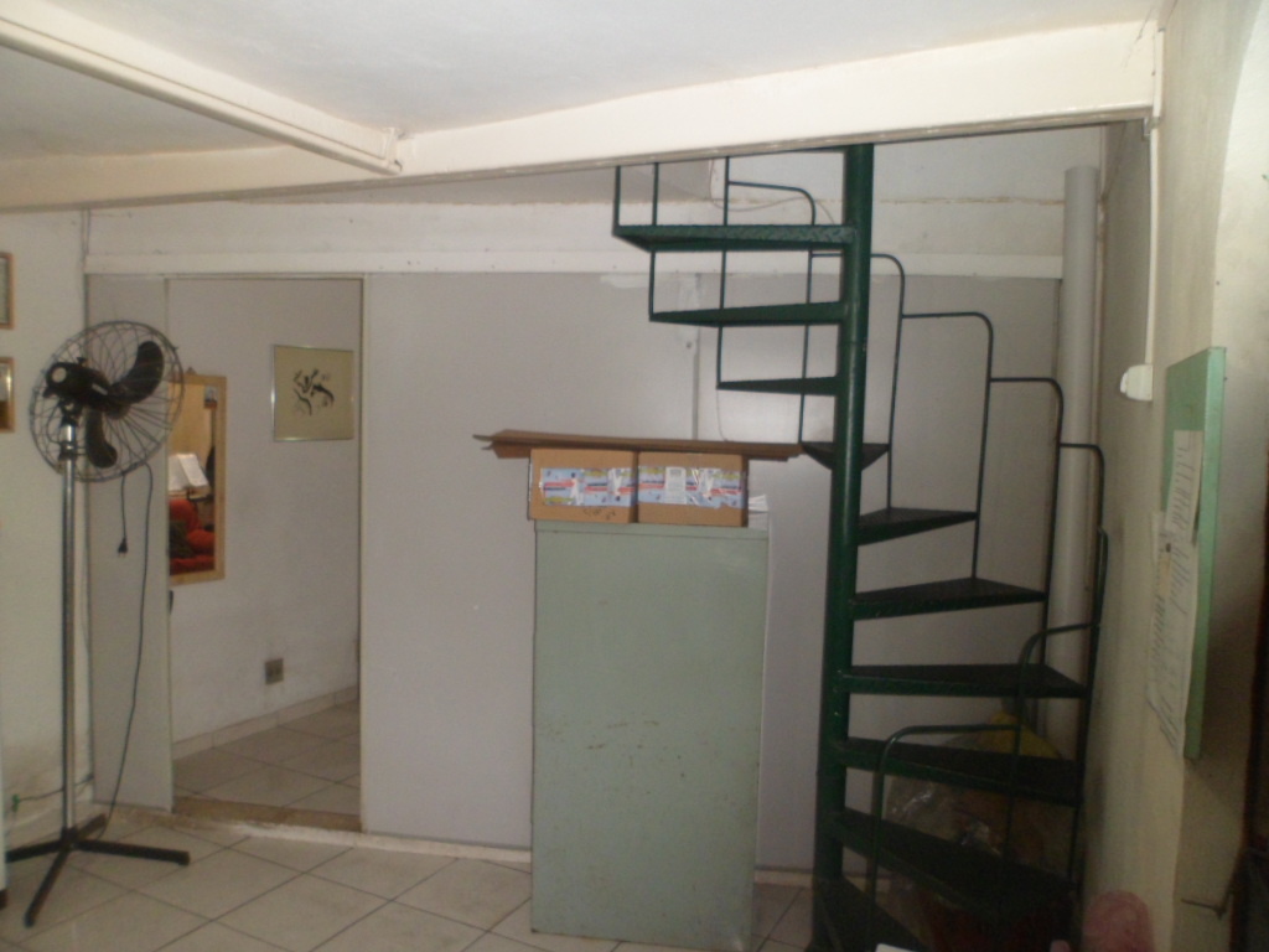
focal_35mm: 26
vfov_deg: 53.1
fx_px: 953
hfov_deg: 67.3
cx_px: 634
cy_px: 476
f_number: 3.3
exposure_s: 1/45
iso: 200
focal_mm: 4.9
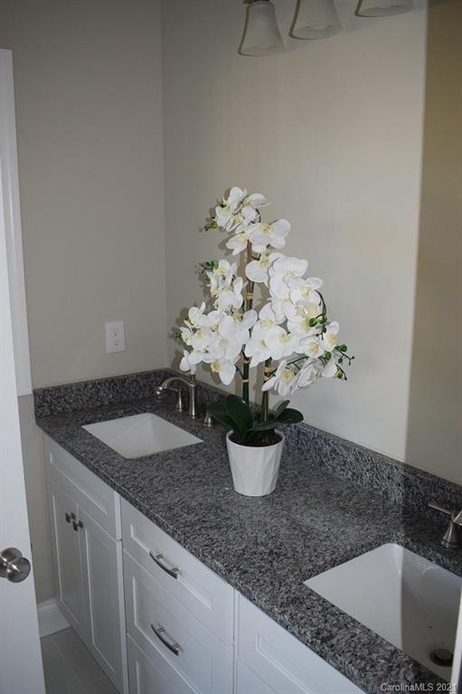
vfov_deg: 59.5
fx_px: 607
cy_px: 347
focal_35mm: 32
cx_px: 231
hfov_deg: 41.7
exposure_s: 1/80
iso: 800
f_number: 4.5
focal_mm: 21
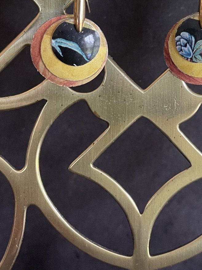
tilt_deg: -15.9
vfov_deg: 32.7
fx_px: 443
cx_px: 148
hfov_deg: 25.4
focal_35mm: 57
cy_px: 47
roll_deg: -0.4
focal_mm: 4.2
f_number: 1.6
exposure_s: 1/60
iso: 400
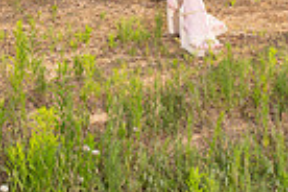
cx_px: 505
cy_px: -160
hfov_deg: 5.9
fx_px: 2728
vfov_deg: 4.0
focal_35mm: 341
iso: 320
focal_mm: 81
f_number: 7.1
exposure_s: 1/200
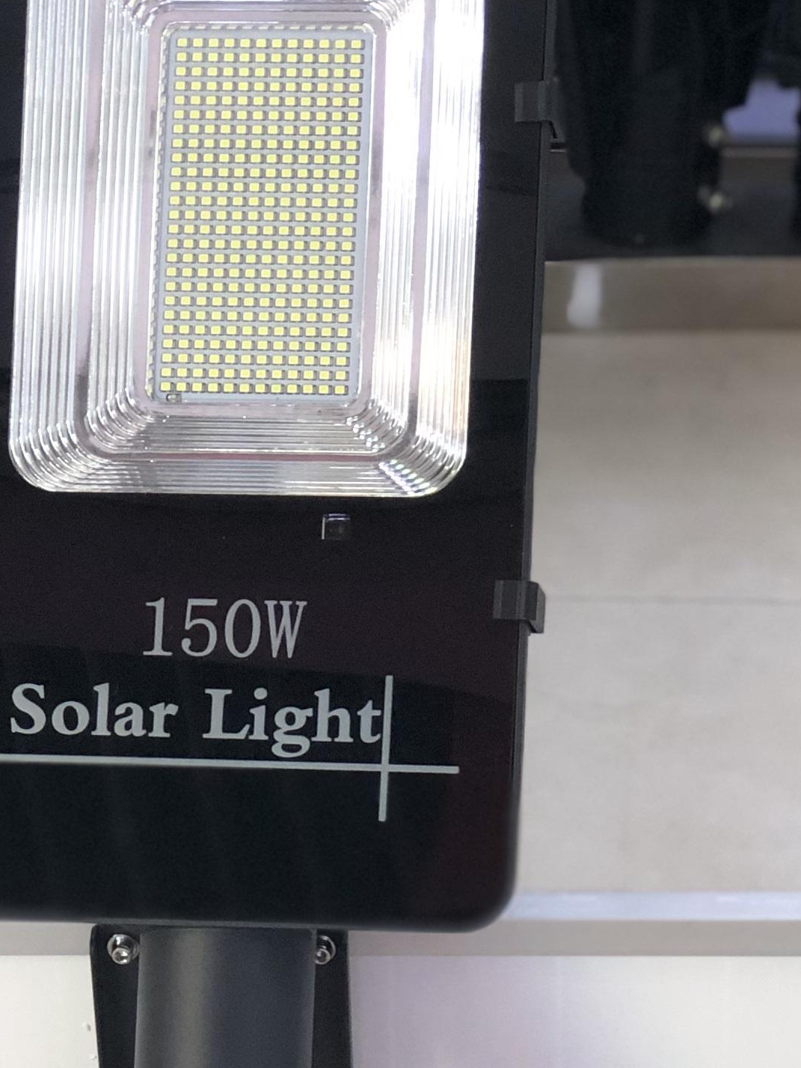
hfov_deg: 9.2
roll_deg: +1.7
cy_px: 1200
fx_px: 4965
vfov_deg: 12.1
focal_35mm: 161
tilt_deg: -38.6
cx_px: 325
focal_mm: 6.6
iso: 50
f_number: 2.8
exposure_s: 1/33
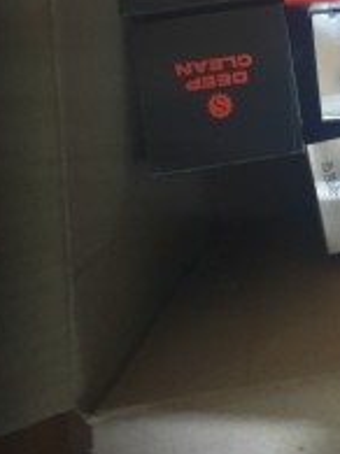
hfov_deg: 29.4
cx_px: 282
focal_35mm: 48
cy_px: 100
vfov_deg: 38.4
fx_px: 629
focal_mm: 4.3
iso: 250
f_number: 1.5
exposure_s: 1/14
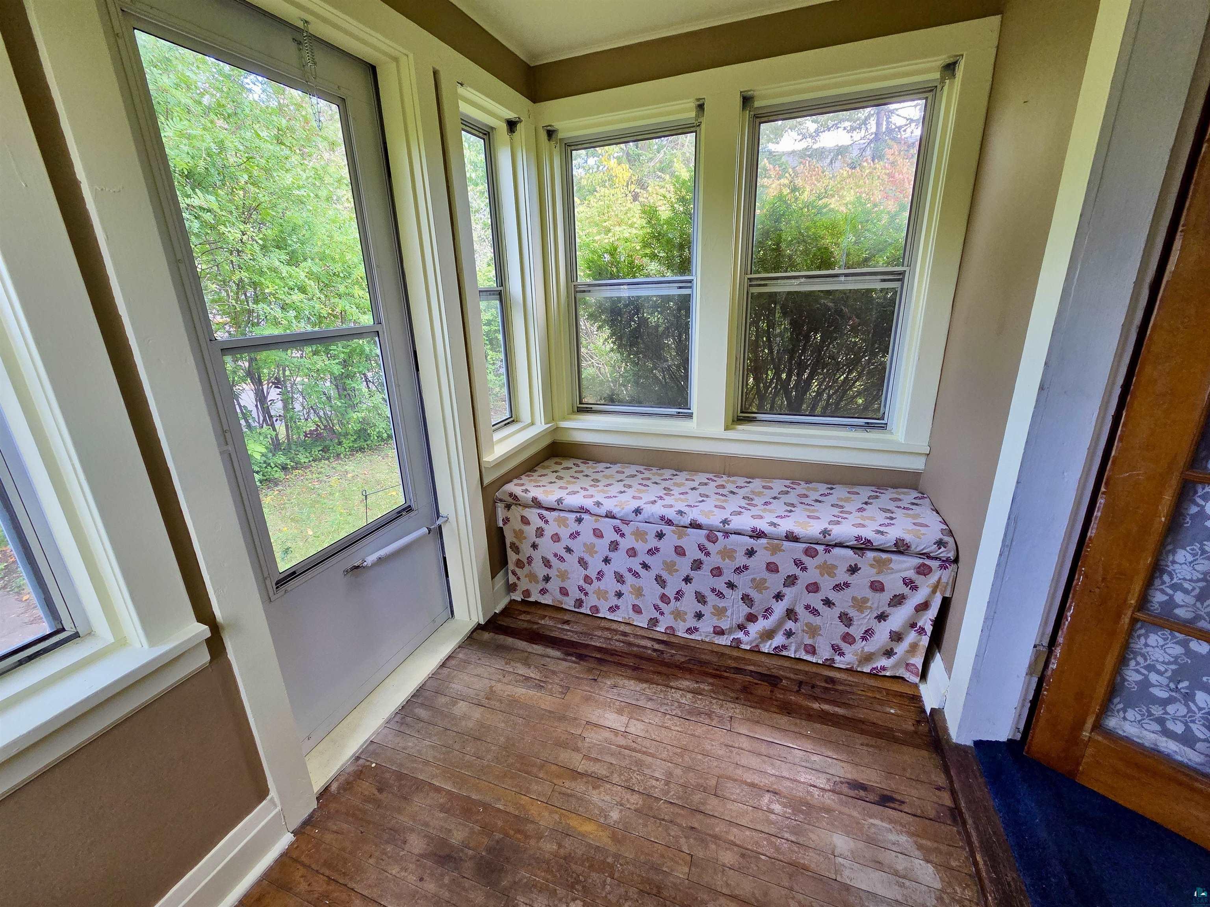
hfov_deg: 106.2
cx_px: 605
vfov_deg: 89.9
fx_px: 454
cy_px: 454
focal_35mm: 13
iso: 200
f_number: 2.2
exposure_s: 1/120
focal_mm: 2.2
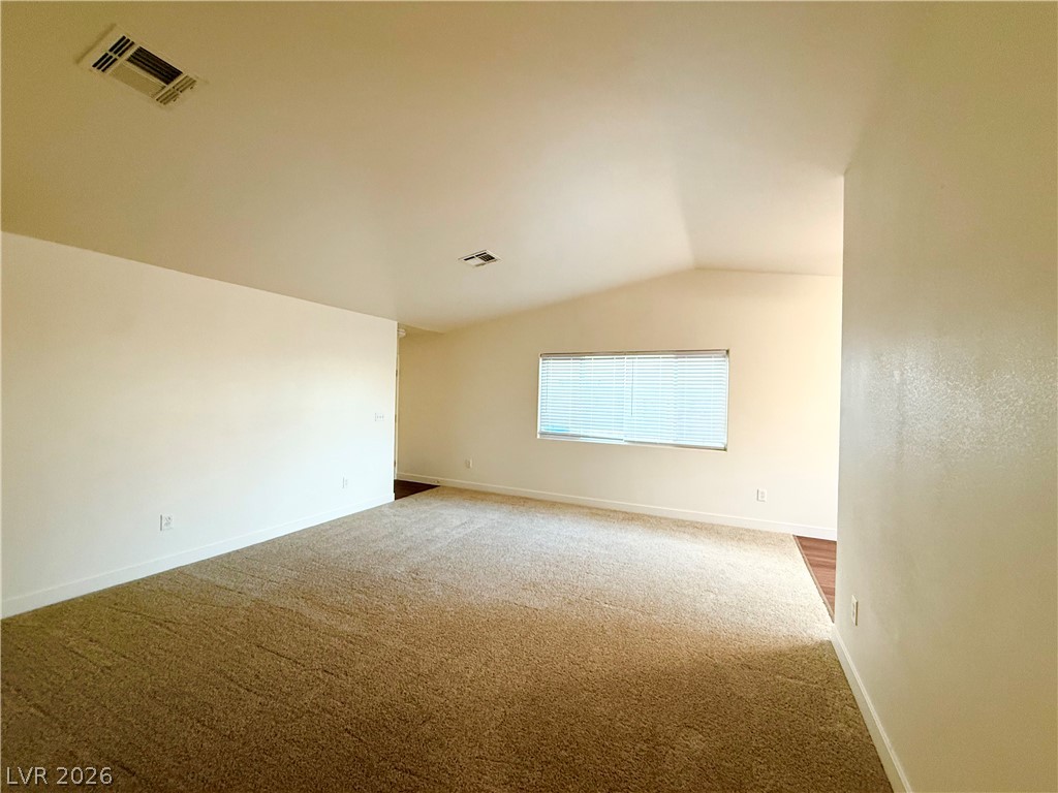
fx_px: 428
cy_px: 396
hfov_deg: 102.1
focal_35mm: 14
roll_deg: -1.0
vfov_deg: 85.7
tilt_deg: +0.3
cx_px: 529
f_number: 2.2
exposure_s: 1/60
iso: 250
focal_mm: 2.22
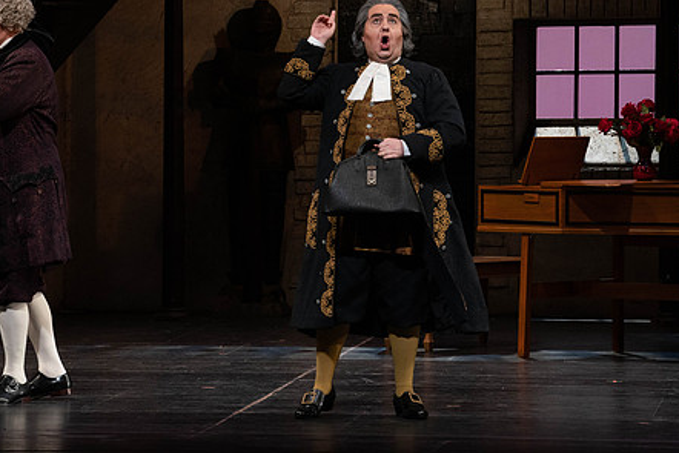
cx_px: 270
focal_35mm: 235
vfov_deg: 5.9
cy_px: 173
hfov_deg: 8.8
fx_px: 4434
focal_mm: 179
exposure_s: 1/250
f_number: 8
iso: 3200
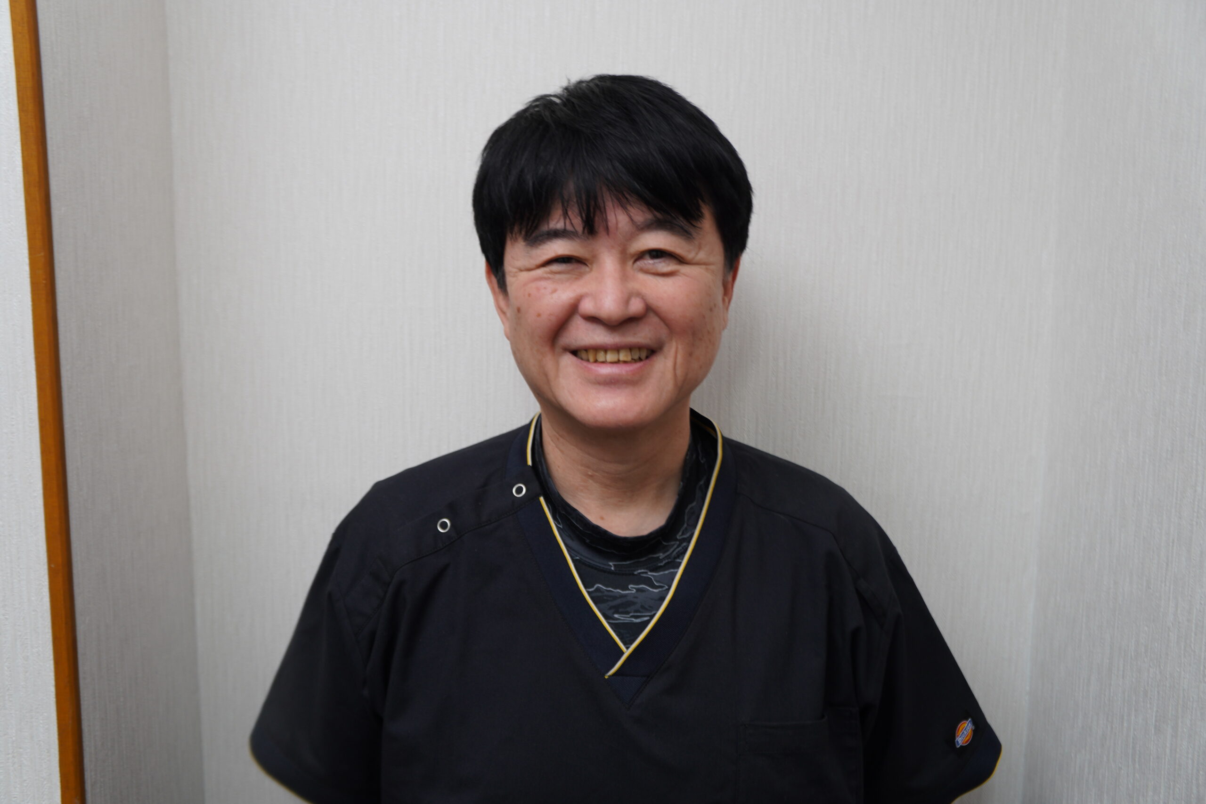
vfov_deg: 40.0
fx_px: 1105
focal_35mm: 33
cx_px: 603
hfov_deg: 57.2
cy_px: 402
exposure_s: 1/40
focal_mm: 22
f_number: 4
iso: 160
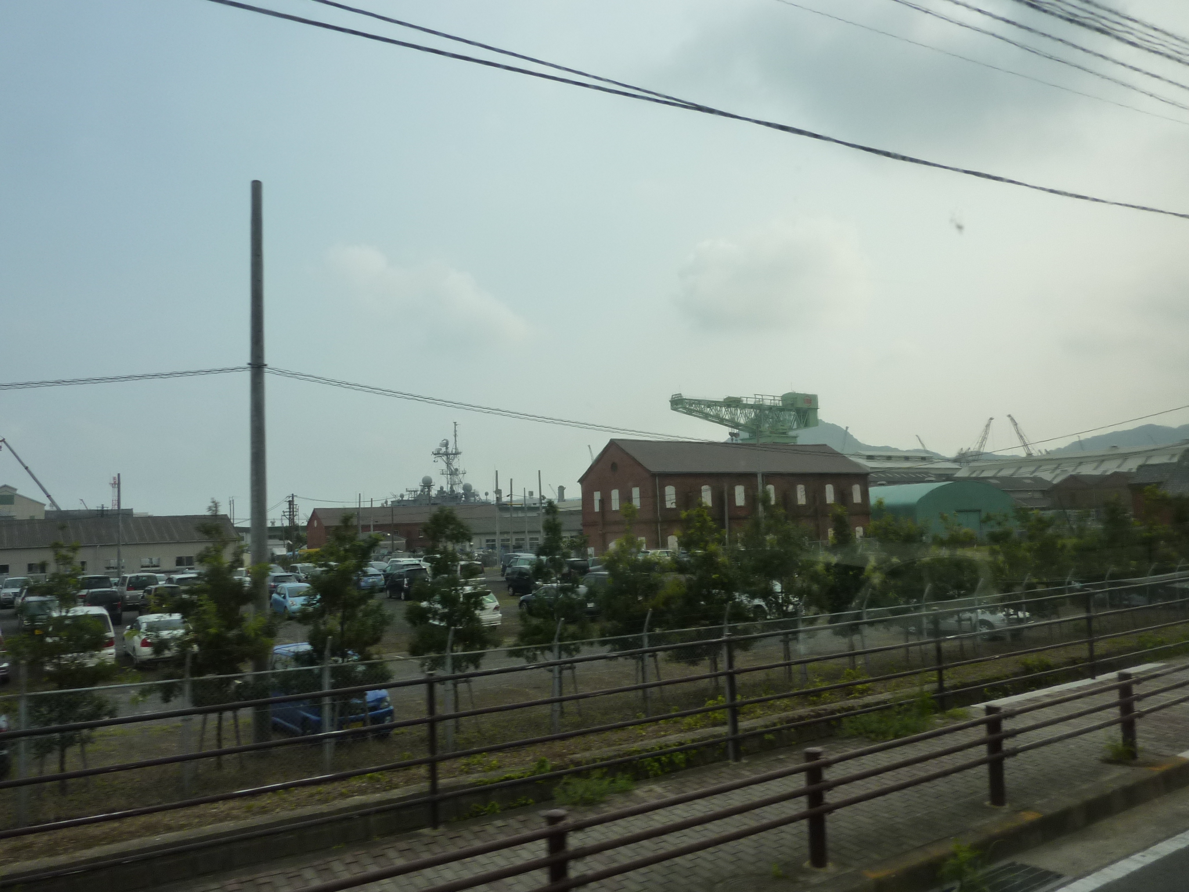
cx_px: 594
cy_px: 446
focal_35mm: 25
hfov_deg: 69.4
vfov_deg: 54.9
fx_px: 859
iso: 125
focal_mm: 4.1
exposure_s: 1/500
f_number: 5
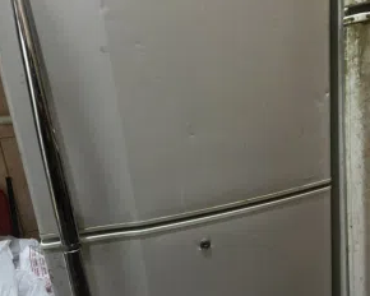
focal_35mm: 35
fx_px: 383
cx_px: 184
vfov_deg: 42.0
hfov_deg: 51.5
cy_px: 179
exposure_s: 1/25
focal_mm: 5.7
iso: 500
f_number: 1.5
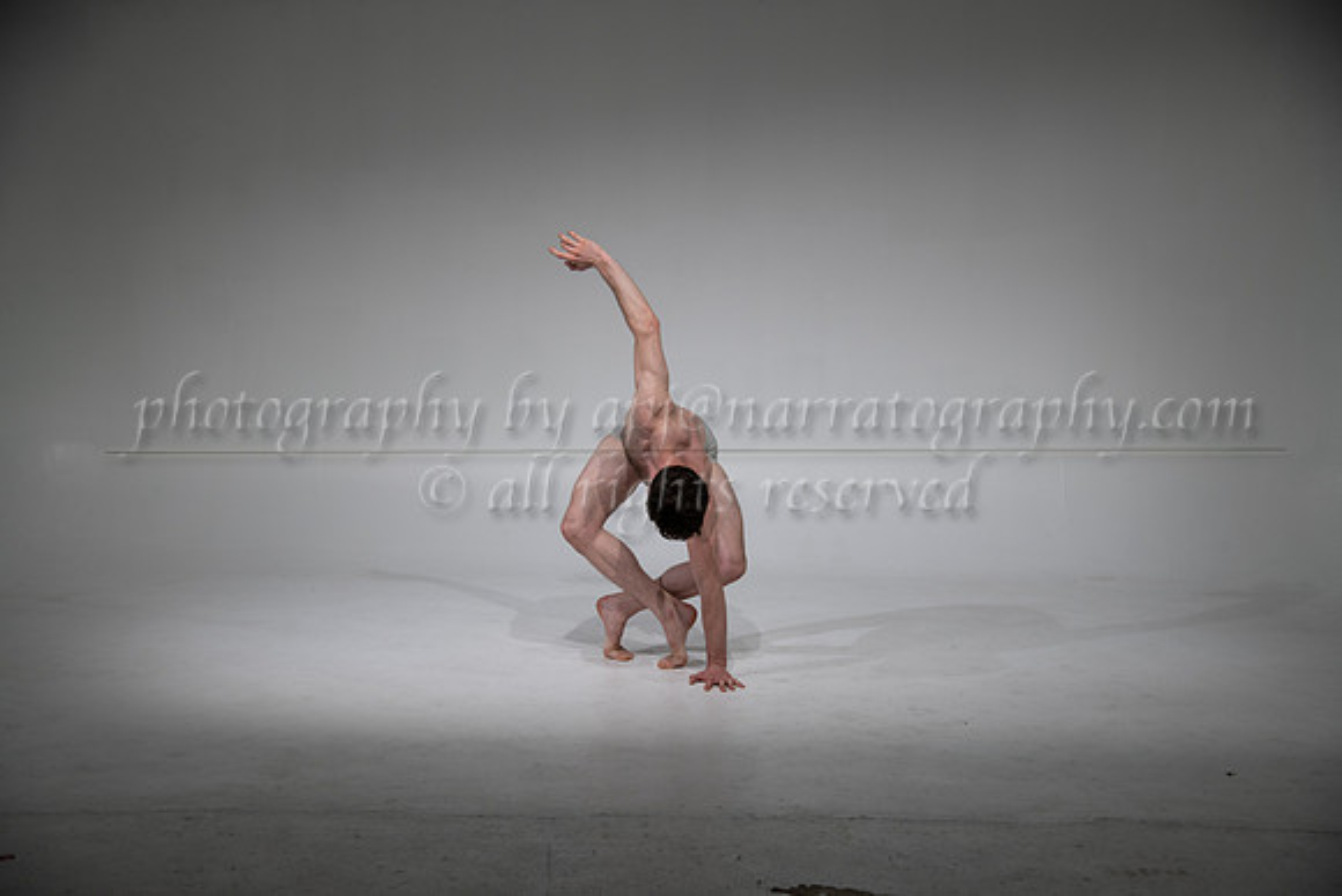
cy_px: 448
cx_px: 671
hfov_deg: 41.1
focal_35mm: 48
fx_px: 1790
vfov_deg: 28.1
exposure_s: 1/250
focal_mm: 48
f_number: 4
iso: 400
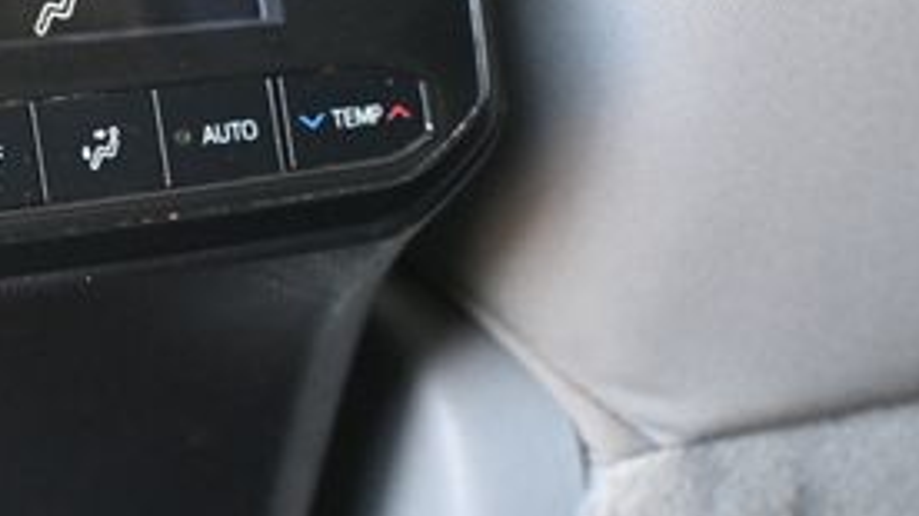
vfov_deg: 14.8
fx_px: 1993
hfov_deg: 24.6
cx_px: -33
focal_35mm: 82
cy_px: 240
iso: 3200
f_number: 4
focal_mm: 22.5
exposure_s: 1/80
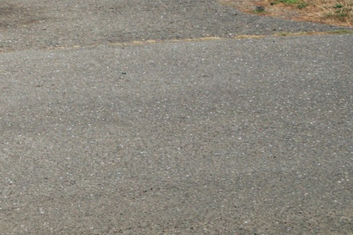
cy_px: -266
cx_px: -404
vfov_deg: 8.7
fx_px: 1441
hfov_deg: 12.1
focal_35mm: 147
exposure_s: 1/640
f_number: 6.3
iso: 200
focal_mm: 31
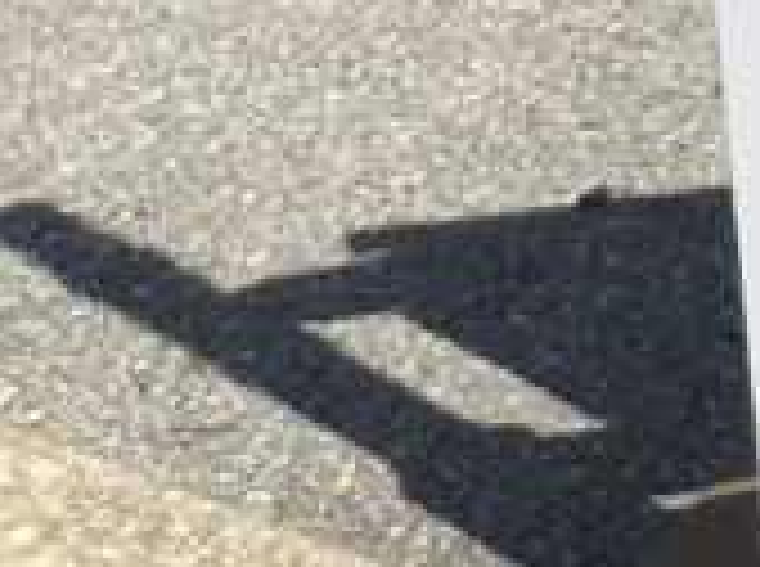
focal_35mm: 170
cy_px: -729
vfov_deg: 8.1
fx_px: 3724
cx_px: 2154
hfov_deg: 9.5
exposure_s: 1/4878
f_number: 1.8
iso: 20
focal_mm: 3.99
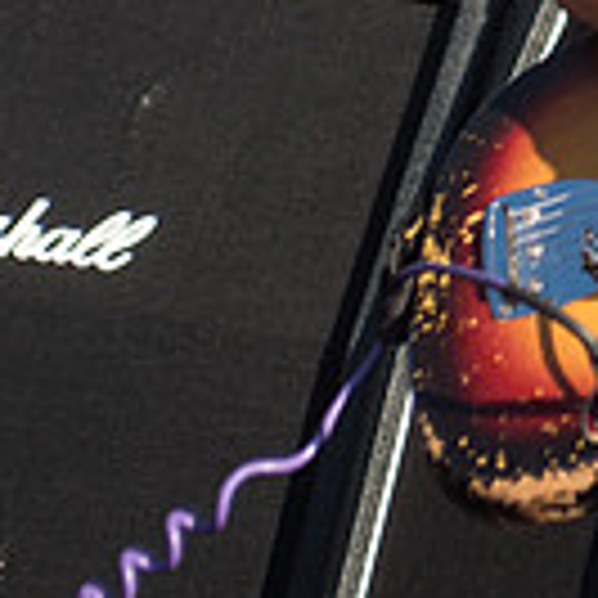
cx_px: 980
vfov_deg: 5.8
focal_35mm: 300
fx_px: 5863
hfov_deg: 5.8
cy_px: -380
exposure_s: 1/1000
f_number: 4
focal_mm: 70
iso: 200
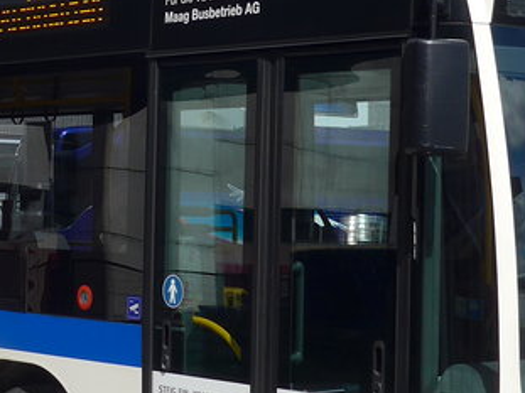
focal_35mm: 112
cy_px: 155
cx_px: 135
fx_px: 1698
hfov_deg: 17.5
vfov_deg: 13.2
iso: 80
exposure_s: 1/2000
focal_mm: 6
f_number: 2.8
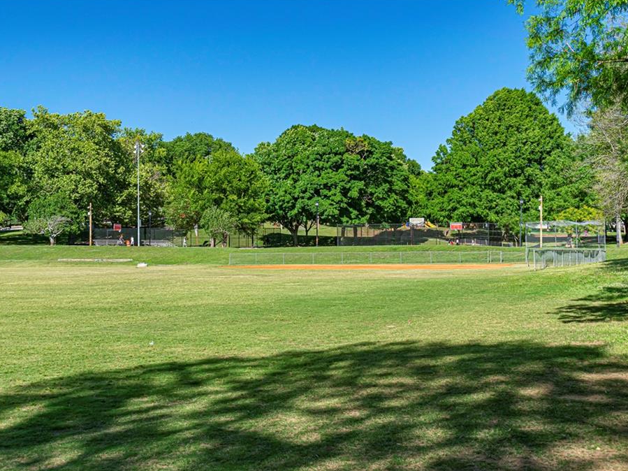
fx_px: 834
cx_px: 296
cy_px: 234
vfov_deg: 31.5
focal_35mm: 46
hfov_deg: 41.2
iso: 200
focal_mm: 28
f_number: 5.6
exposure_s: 1/800
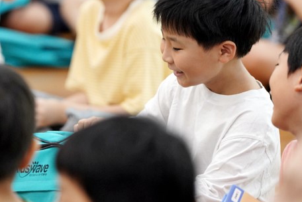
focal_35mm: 395
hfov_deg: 5.2
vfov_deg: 3.5
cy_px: 23
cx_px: 149
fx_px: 3313
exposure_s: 1/250
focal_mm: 200
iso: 2000
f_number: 2.8
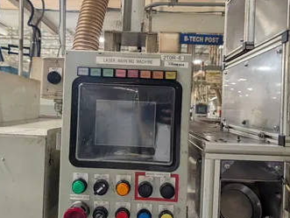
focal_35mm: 29
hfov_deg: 61.6
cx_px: 138
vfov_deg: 48.3
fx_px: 243
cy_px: 109
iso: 891
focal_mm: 6.9
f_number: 1.68
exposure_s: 1/344
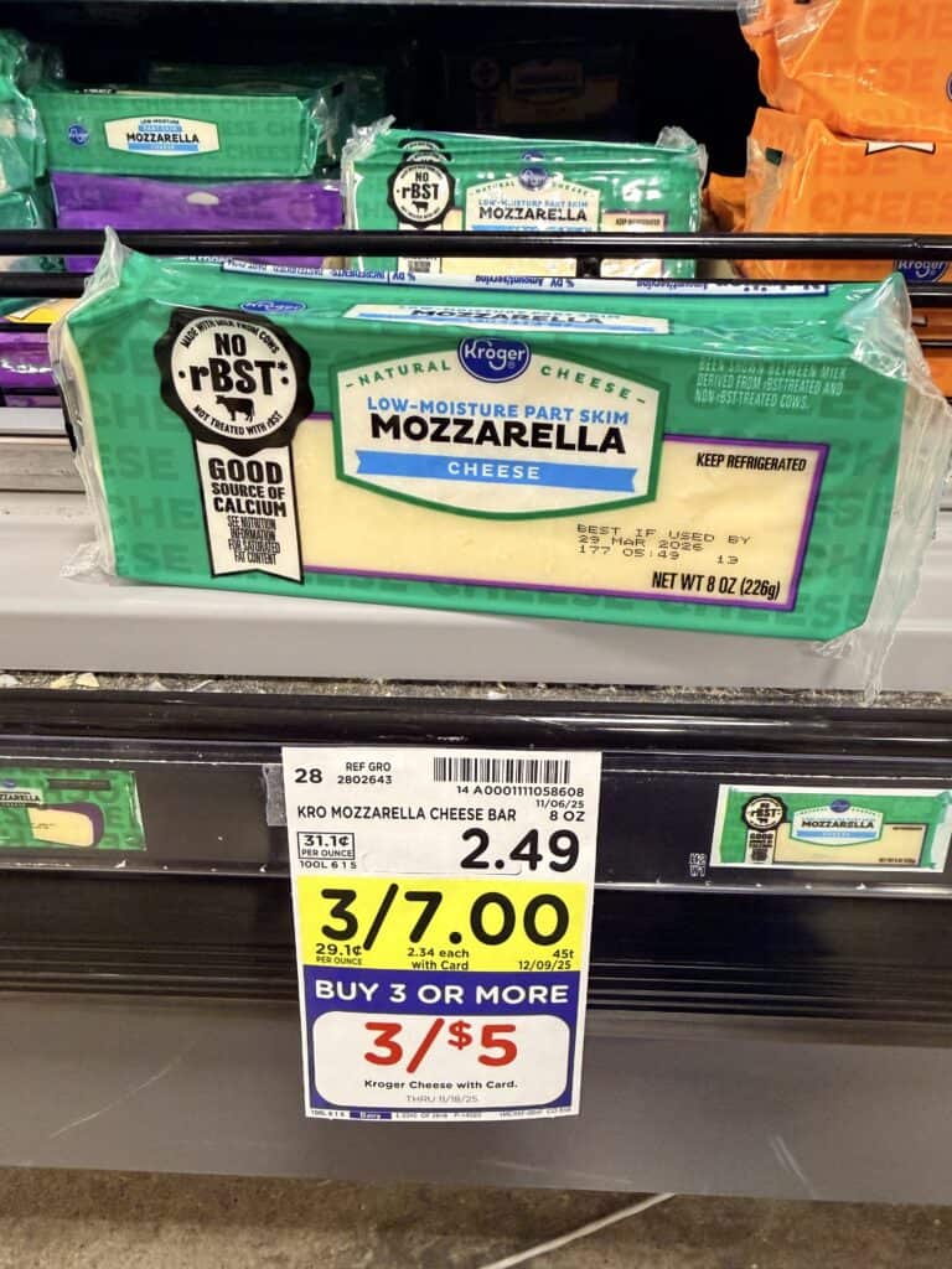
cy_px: 634
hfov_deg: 56.8
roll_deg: +0.0
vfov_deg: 71.6
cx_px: 476
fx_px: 880
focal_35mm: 24
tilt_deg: -34.2
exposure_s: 1/44
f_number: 2.2
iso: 320
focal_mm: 2.22
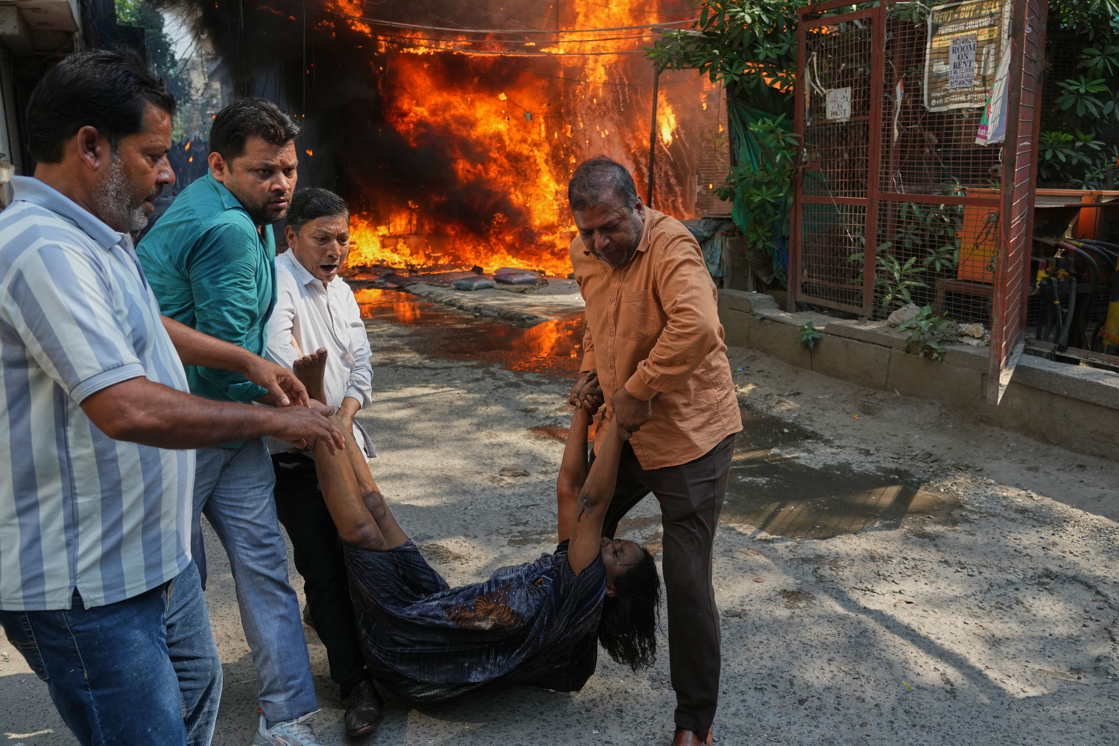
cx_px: 560
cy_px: 373
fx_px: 964
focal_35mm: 31
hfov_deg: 60.3
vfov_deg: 42.3
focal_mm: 31
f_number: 5.6
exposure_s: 1/1000
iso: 500
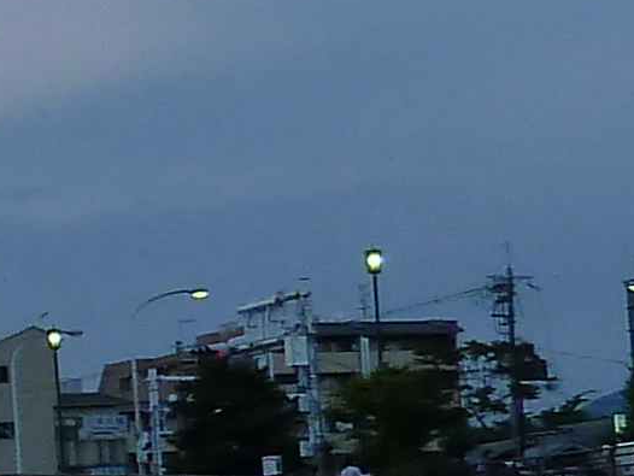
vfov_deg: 7.8
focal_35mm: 190
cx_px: -1173
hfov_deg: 8.8
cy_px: 364
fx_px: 3481
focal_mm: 4.1
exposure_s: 1/100
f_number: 3.5
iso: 125
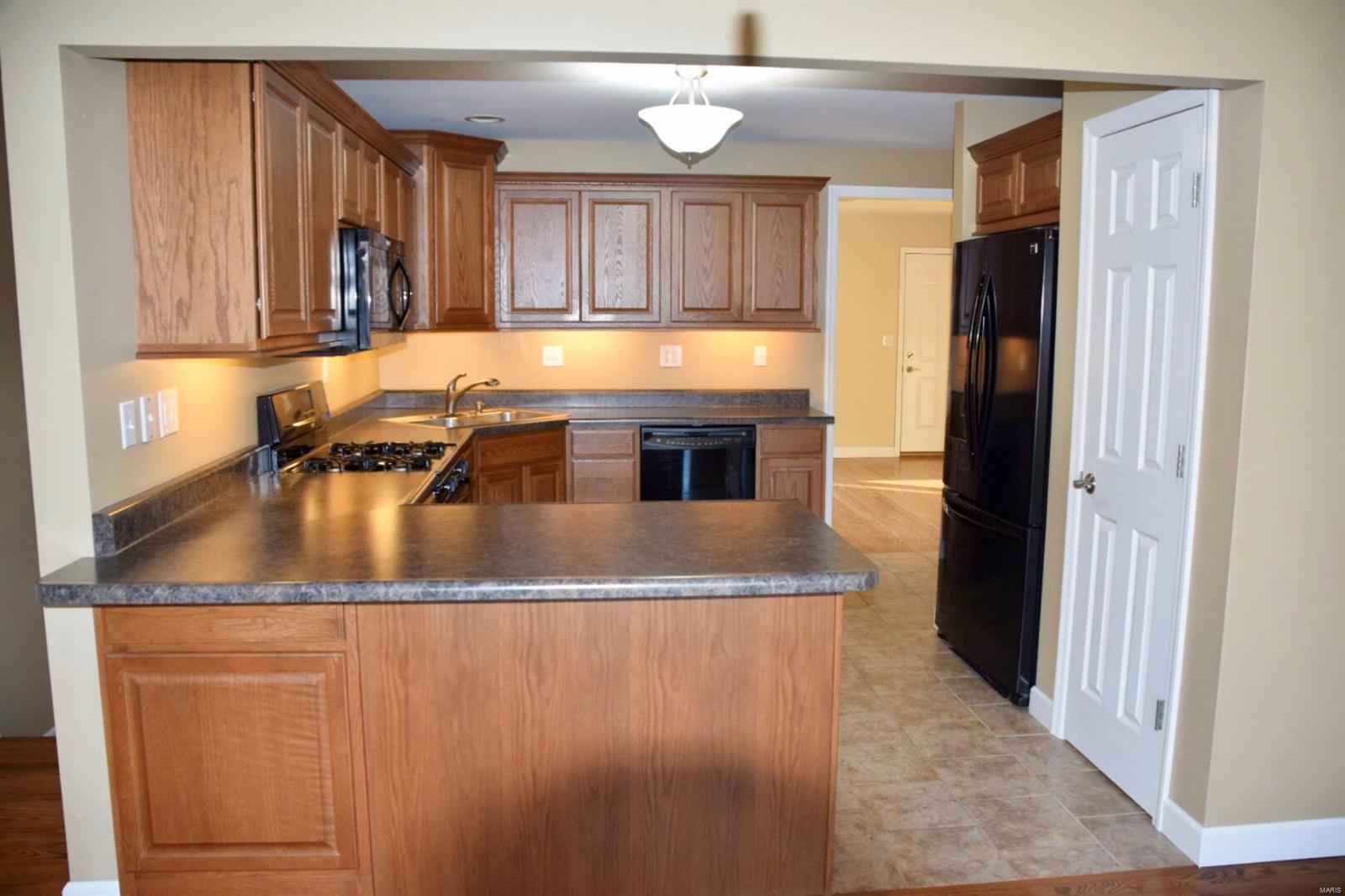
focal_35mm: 30
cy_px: 448
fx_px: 1121
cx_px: 672
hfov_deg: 61.9
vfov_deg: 43.6
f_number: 4.5
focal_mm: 20
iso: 800
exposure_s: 1/80
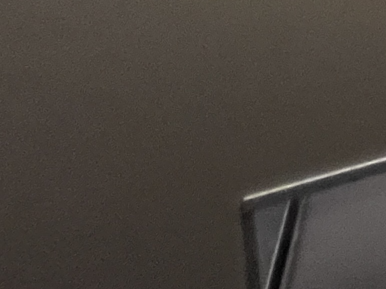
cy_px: -434
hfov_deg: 18.1
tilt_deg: -3.4
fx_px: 758
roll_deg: +1.7
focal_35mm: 68
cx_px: 793
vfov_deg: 13.8
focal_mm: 1.57
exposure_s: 1/57
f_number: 1.8
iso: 640
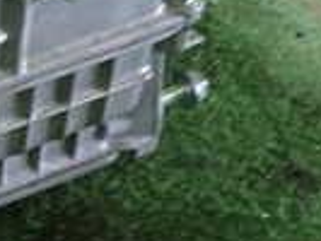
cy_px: 7
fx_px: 1253
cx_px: -292
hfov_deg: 13.0
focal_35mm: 135
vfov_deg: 10.9
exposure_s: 1/30
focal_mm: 5.4
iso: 200
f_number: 2.3
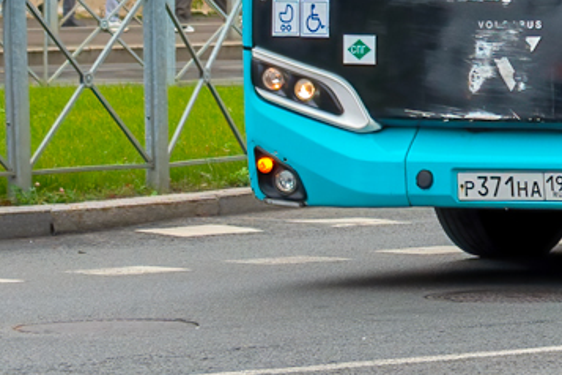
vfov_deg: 6.4
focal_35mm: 210
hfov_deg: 9.6
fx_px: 3278
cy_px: -276
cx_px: 715
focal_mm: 50
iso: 320
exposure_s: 1/400
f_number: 5
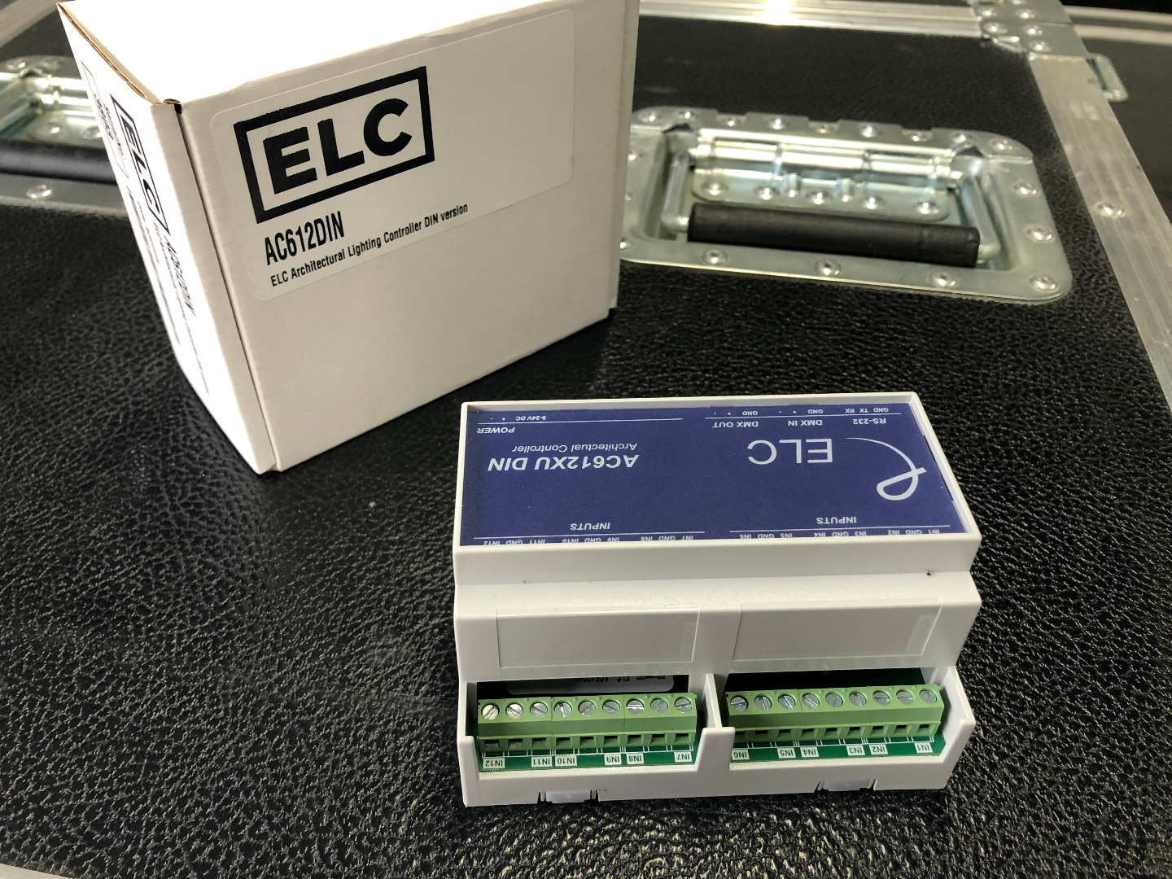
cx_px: 586
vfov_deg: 49.7
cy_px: 440
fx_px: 948
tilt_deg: -42.6
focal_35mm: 28
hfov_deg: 63.4
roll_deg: +1.1
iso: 40
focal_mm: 3.99
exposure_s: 1/33
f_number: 1.8
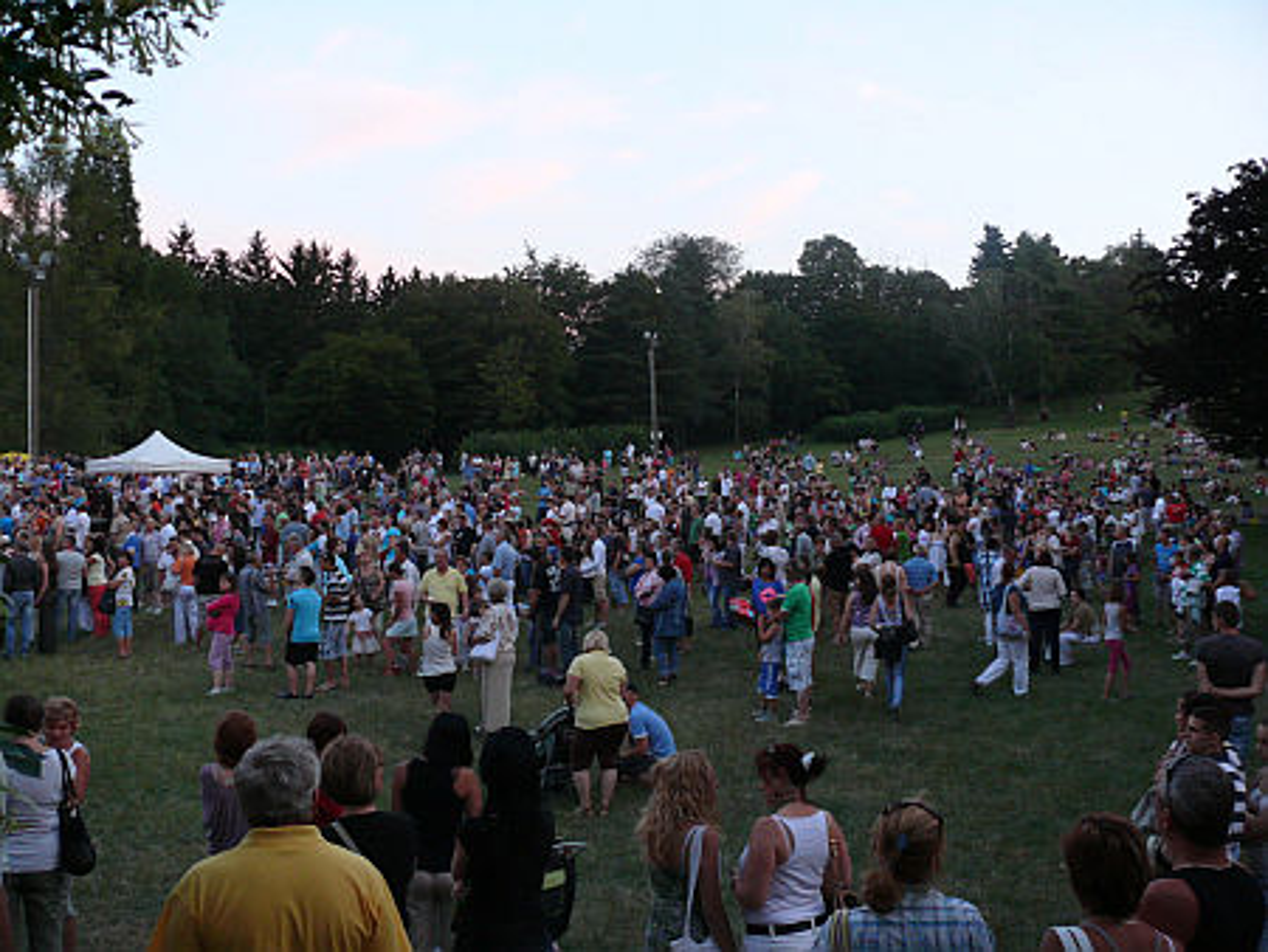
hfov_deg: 52.6
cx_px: 634
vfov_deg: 40.7
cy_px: 476
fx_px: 1283
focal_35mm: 35
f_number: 2.8
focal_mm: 7.4
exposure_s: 1/25
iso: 200
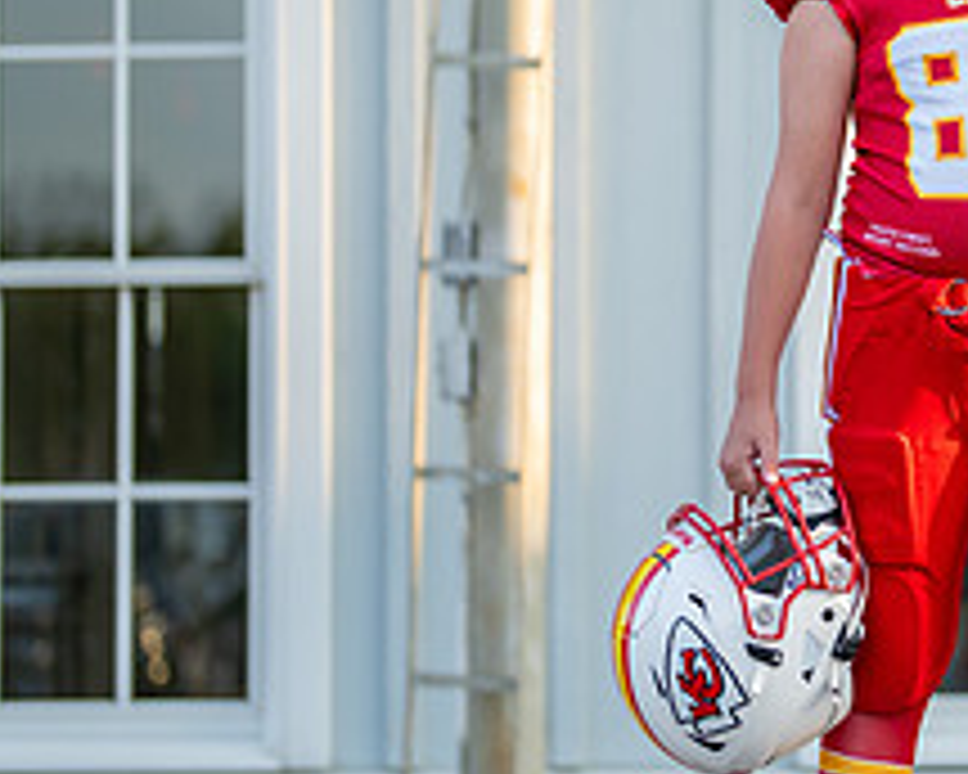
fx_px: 4240
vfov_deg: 10.4
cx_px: 1009
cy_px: 242
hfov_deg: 12.8
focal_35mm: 148
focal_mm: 50
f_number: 1.2
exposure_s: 1/3200
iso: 200
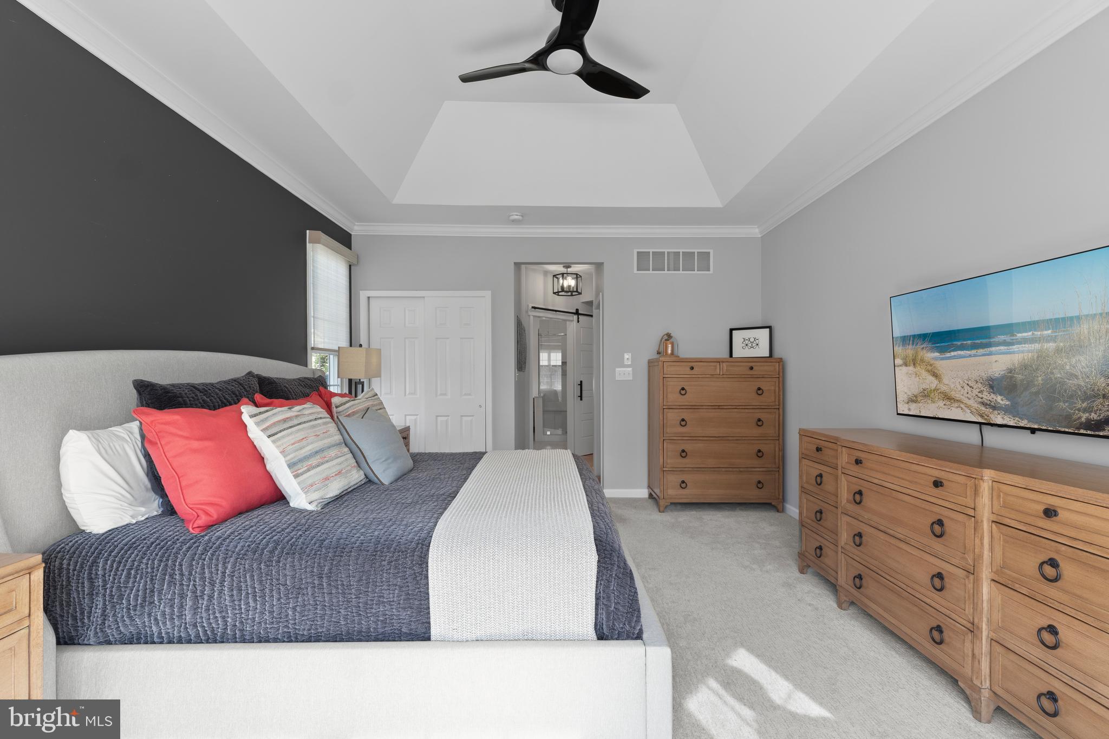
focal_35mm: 15
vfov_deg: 77.3
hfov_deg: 100.4
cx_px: 554
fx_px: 462
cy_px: 370
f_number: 7.1
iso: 200
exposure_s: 1/6
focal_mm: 10
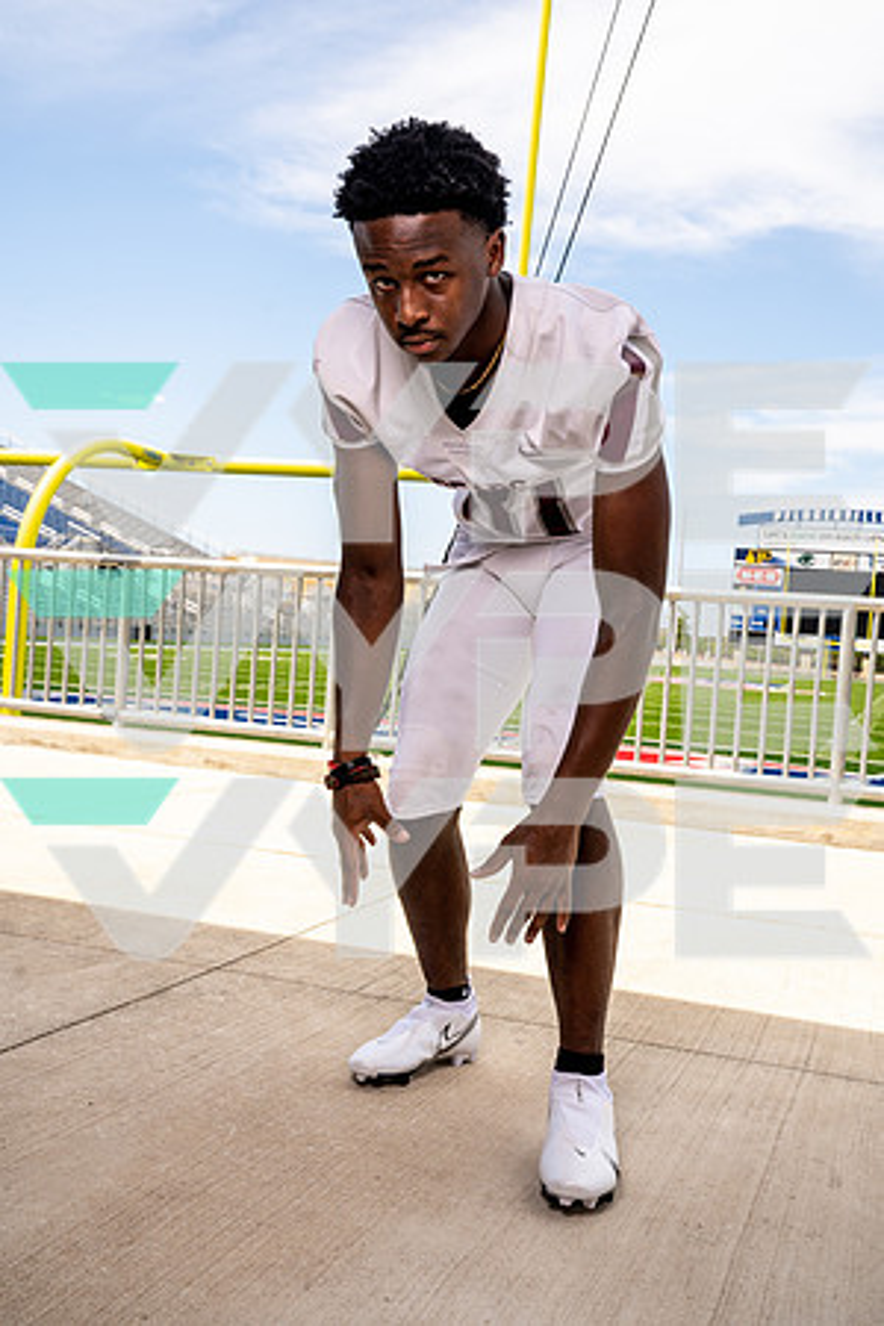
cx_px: 442
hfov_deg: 36.9
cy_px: 663
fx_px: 1326
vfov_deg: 53.1
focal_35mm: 36
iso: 100
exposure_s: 1/125
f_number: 9
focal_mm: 36
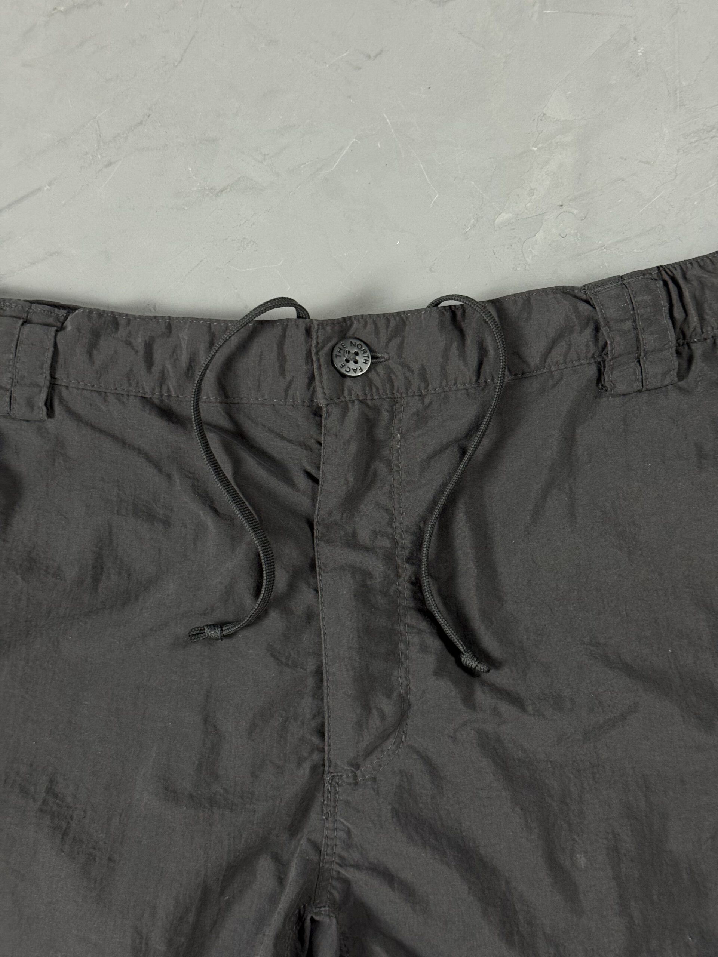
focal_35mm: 48
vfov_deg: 39.7
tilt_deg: -81.6
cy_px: 478
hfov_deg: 30.3
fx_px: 1327
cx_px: 359
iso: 160
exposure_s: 1/60
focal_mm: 6.76
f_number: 1.78
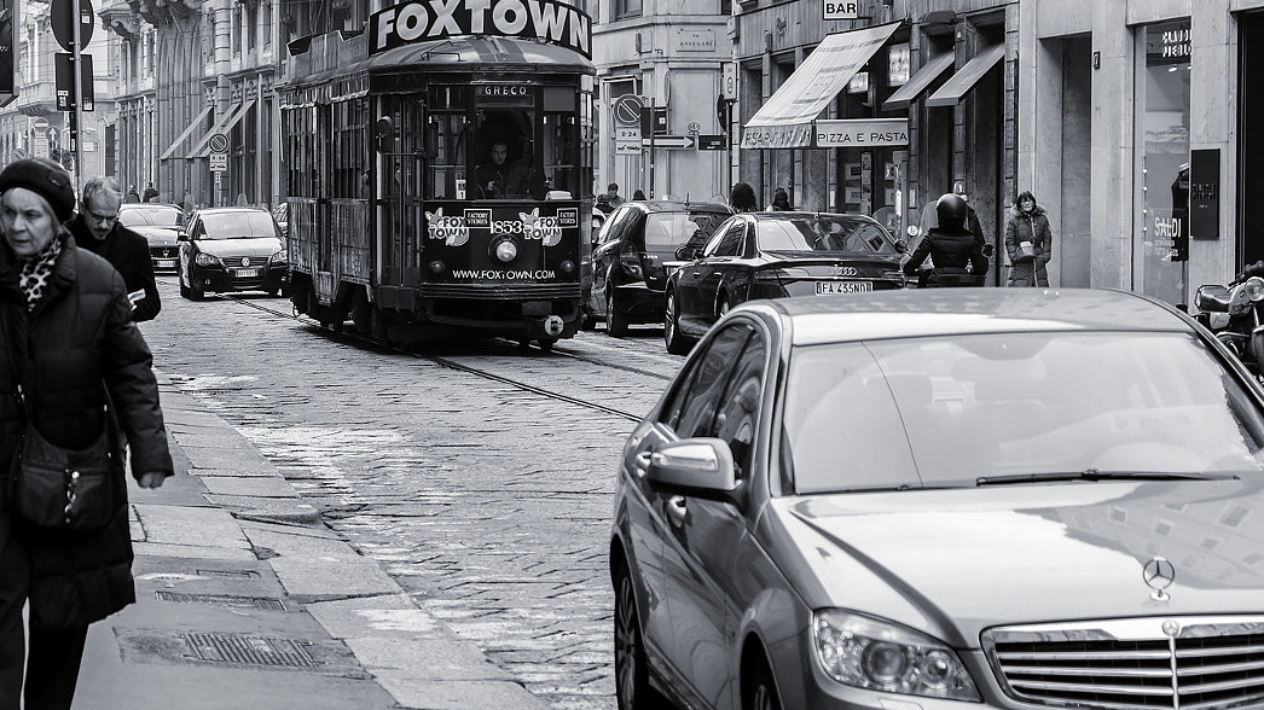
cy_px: 283
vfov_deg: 9.1
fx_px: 4457
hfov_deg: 16.1
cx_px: 440
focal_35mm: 133
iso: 200
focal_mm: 55
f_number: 4
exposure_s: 1/100
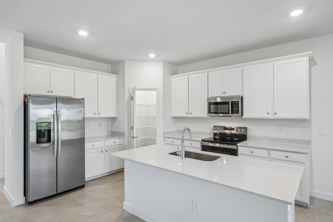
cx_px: 166
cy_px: 111
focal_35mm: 20
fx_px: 185
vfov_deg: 61.9
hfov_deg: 84.0
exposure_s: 1/20
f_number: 8
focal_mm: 20
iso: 400
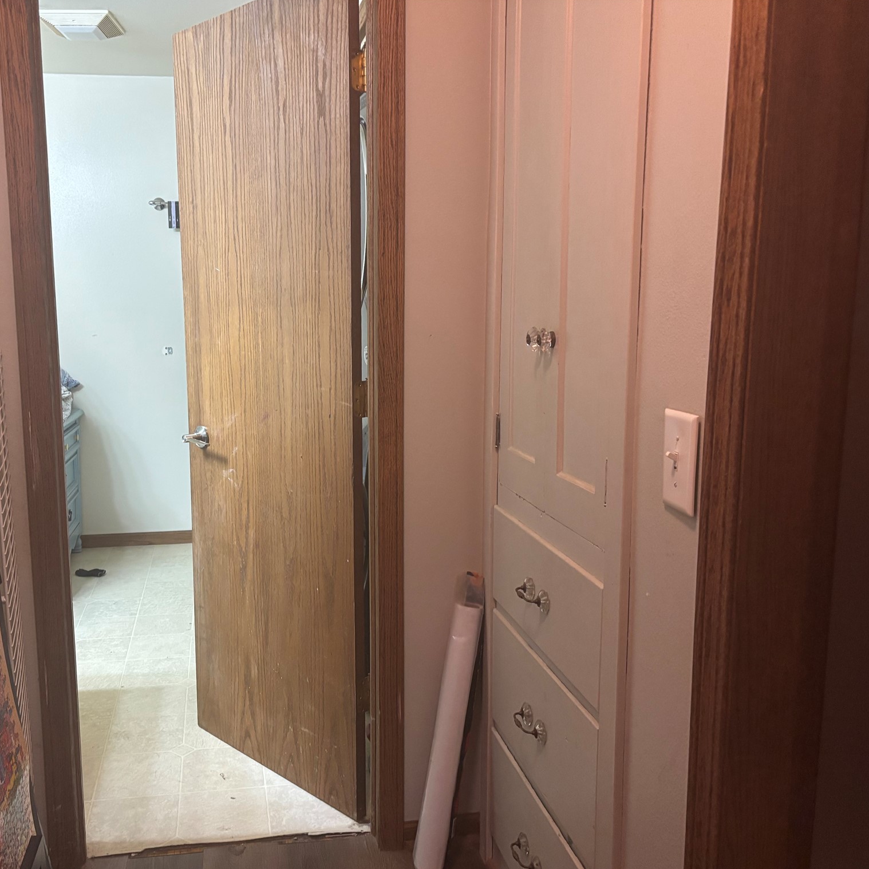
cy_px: 435
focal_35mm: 31
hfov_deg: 51.9
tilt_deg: -6.2
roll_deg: -0.2
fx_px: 880
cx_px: 321
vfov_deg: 52.5
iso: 500
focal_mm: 5.96
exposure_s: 1/60
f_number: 1.6
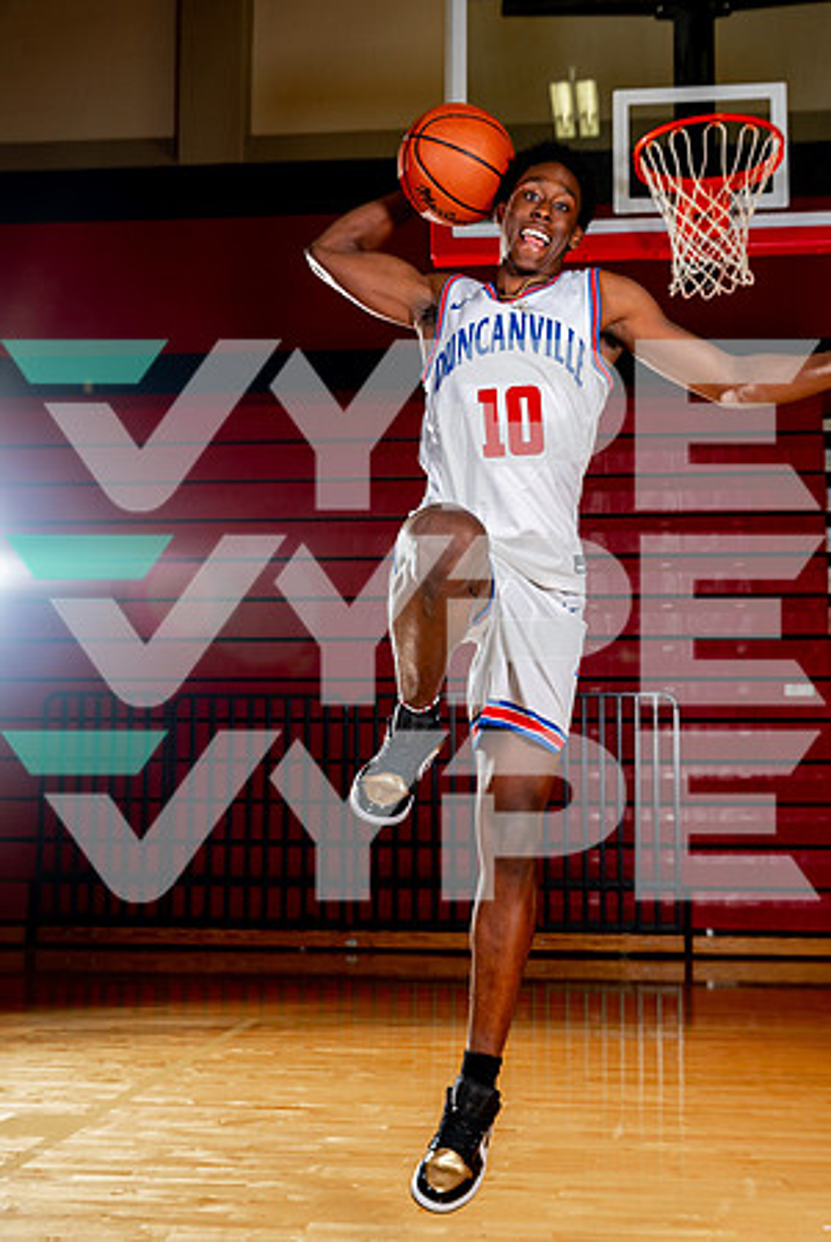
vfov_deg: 46.4
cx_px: 416
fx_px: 1451
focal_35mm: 42
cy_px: 621
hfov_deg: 32.0
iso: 100
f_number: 5.6
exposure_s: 1/125
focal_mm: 42
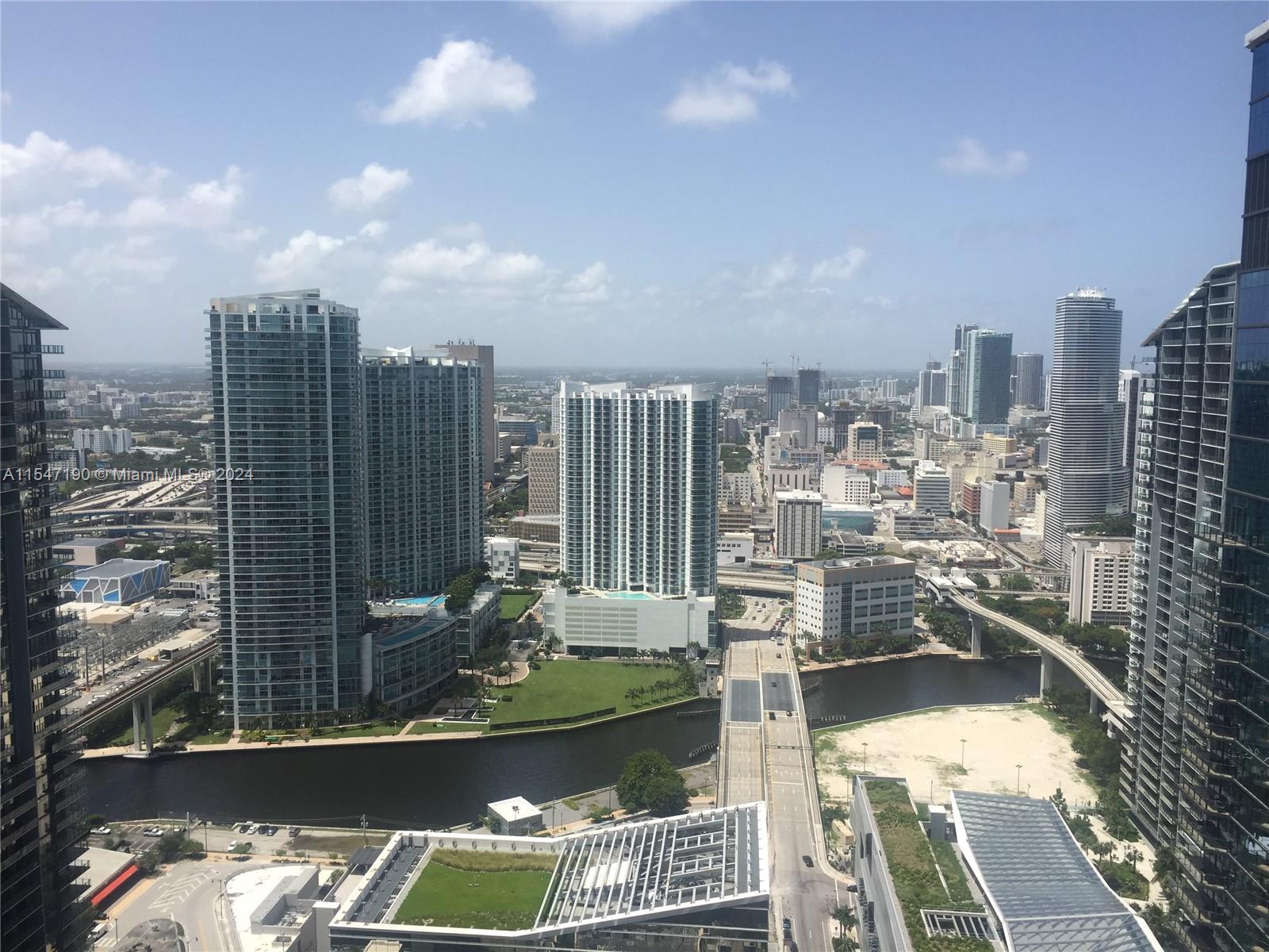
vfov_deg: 48.2
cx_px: 634
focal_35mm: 29
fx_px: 1063
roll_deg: +0.4
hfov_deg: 61.7
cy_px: 476
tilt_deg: -5.1
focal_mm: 4.15
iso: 32
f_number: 2.2
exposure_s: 1/2639
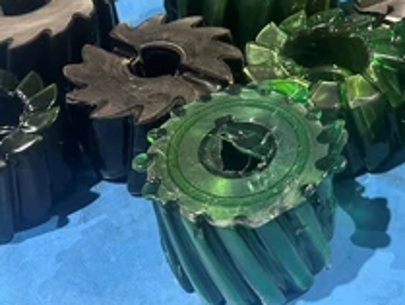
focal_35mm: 46
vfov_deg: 29.9
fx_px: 538
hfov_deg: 40.9
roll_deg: +5.2
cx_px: 254
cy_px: 17
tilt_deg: -35.3
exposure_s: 1/60
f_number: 1.78
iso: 500
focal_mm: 6.86
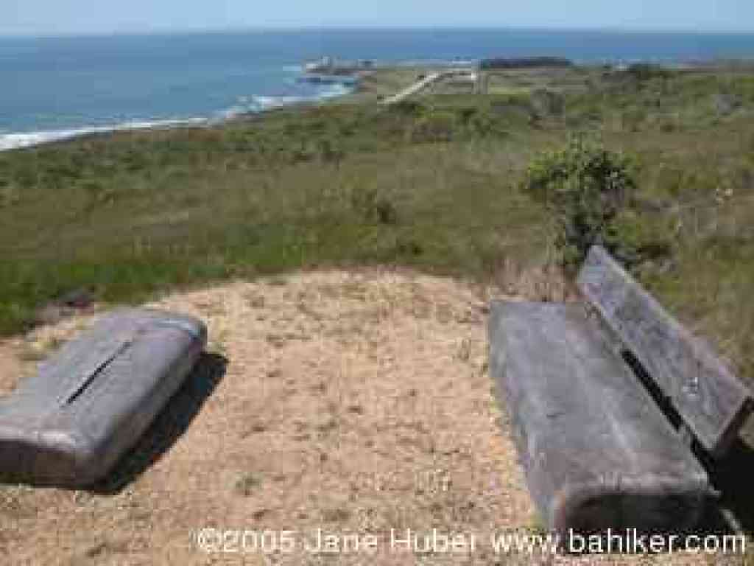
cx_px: 377
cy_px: 283
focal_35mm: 34
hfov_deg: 54.0
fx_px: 741
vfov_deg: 41.8
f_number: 7.1
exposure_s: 1/361
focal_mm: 8.9
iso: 100
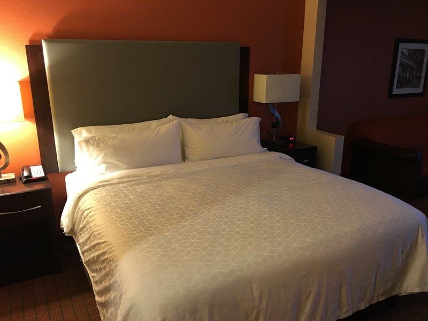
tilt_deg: -14.9
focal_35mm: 29
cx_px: 214
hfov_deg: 61.7
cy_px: 160
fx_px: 359
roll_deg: -0.6
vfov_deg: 48.2
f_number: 2.2
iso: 64
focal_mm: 4.15
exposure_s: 1/4
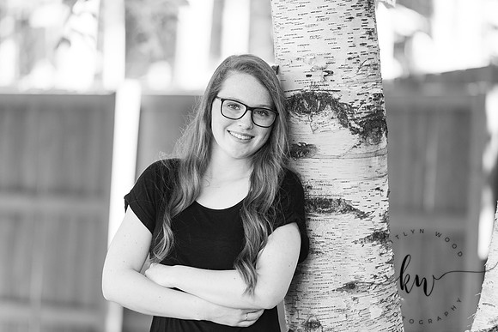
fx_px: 2767
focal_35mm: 200
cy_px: 166
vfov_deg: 6.9
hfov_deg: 10.3
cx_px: 249
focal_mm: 200
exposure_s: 1/200
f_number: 2.8
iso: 400
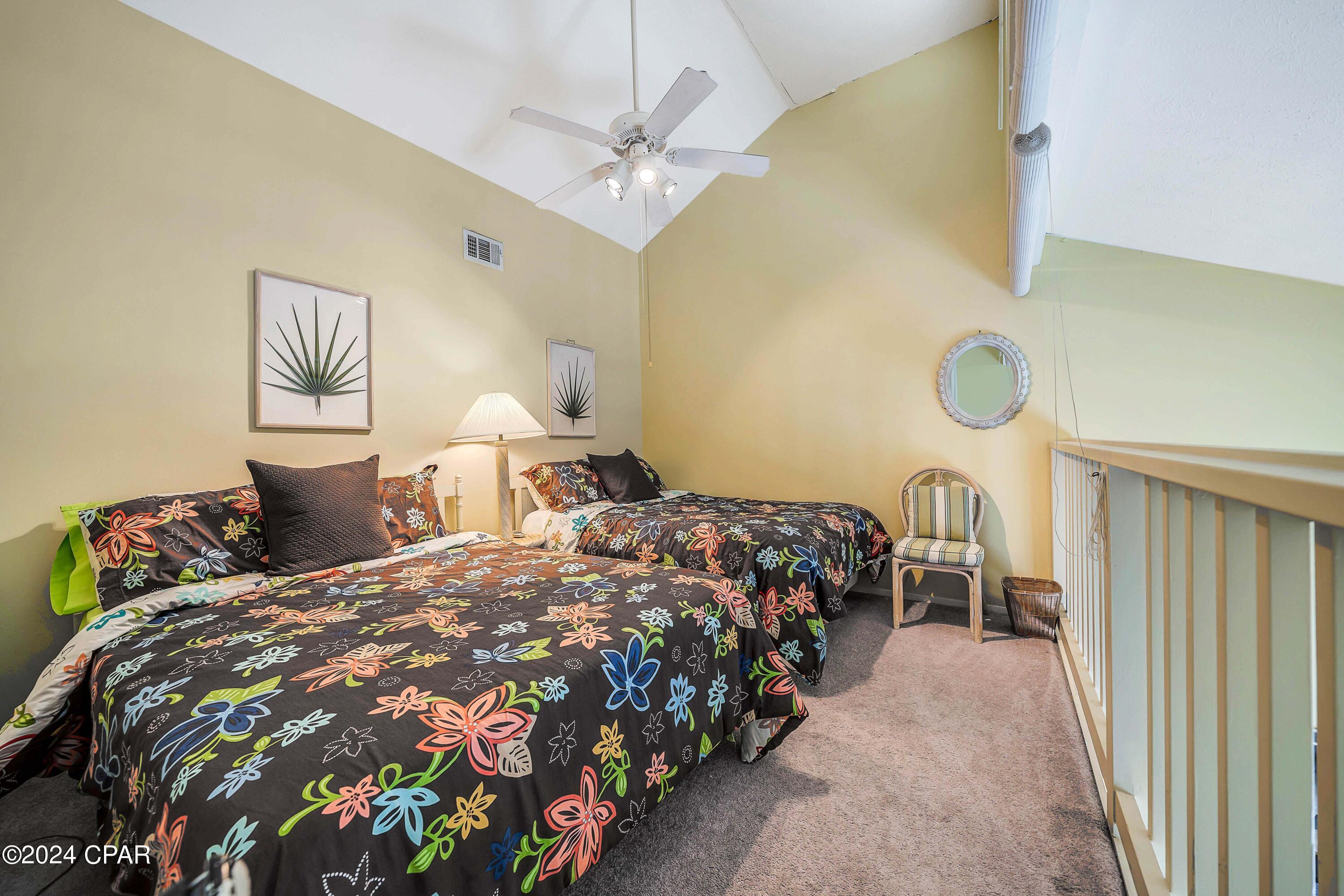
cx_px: 672
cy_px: 448
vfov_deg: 90.0
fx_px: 448
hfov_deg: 112.6
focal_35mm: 12
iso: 100
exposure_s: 1/5
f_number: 5.6
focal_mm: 12
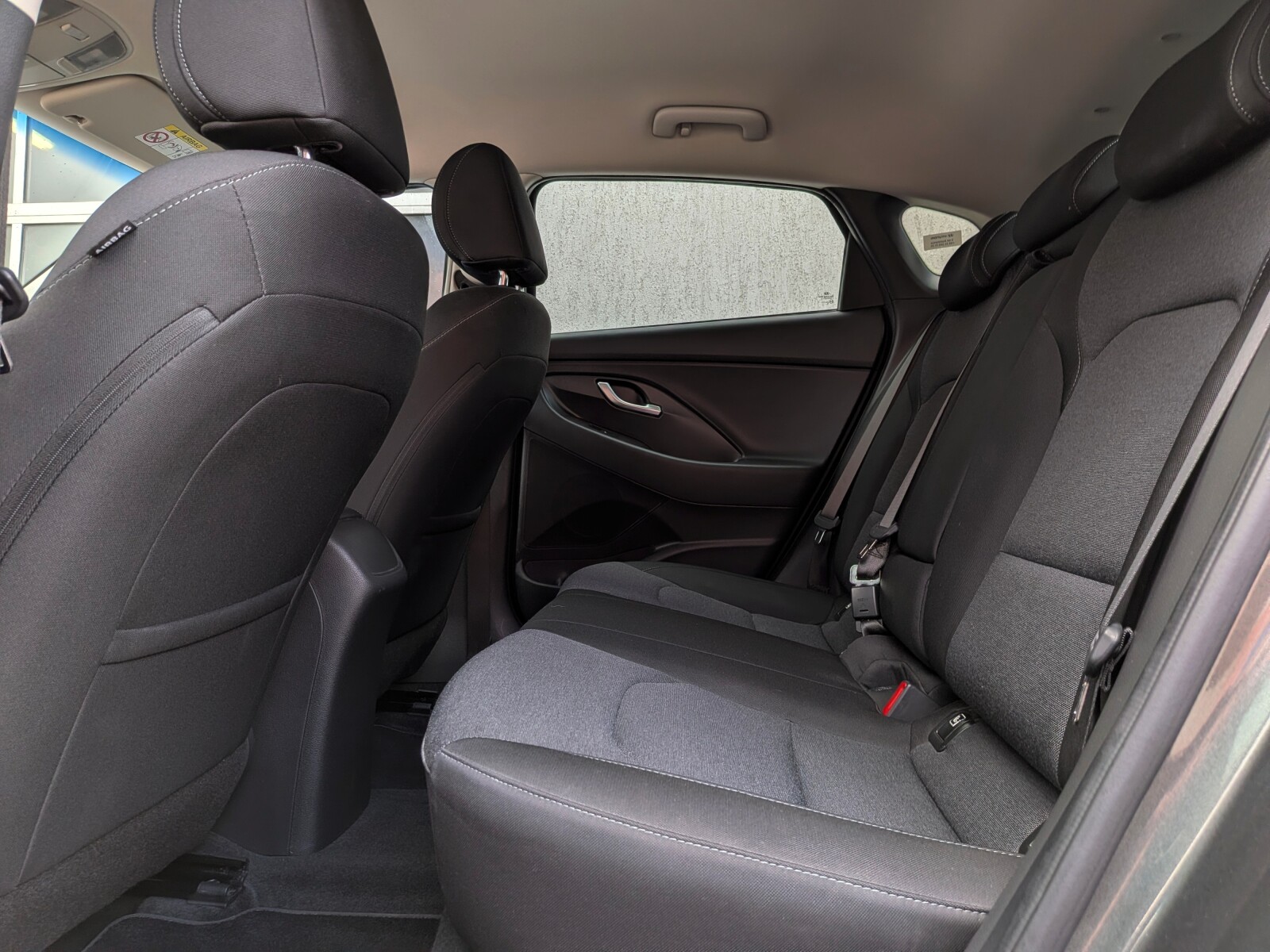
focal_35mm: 24
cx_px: 635
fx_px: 881
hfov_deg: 71.6
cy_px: 476
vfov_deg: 56.8
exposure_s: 1/106
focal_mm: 4.53
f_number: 1.7
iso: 30
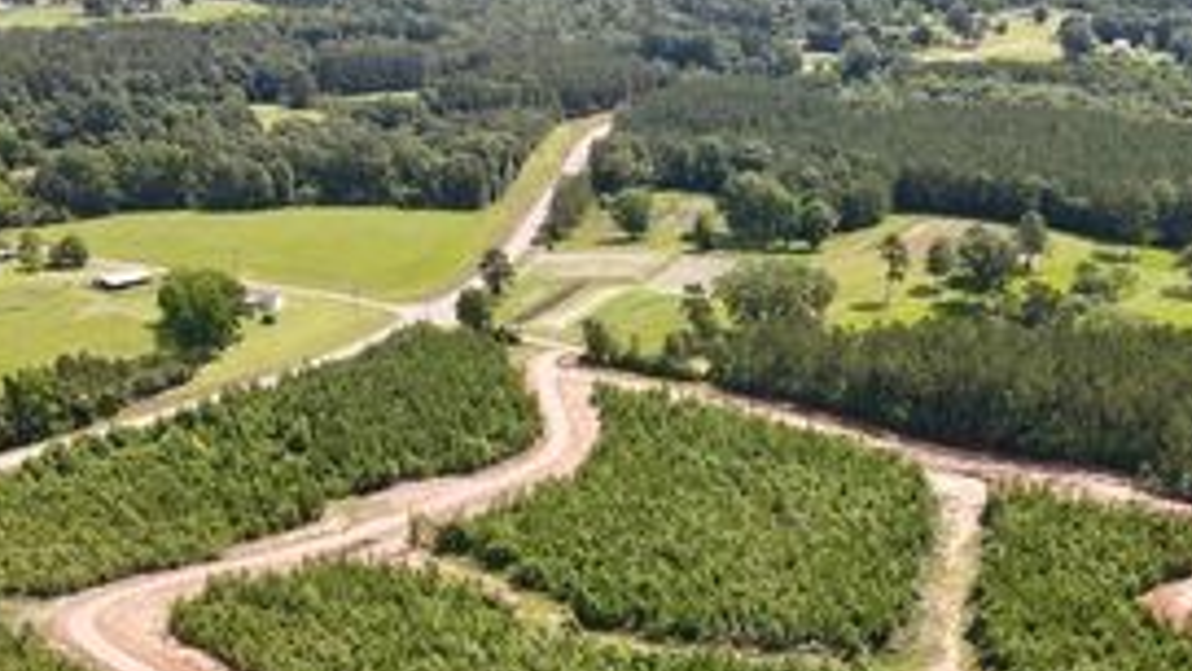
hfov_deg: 42.8
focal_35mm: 48
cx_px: 675
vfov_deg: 23.5
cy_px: 721
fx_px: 1517
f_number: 2.8
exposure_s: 1/350
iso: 100
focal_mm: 4.5
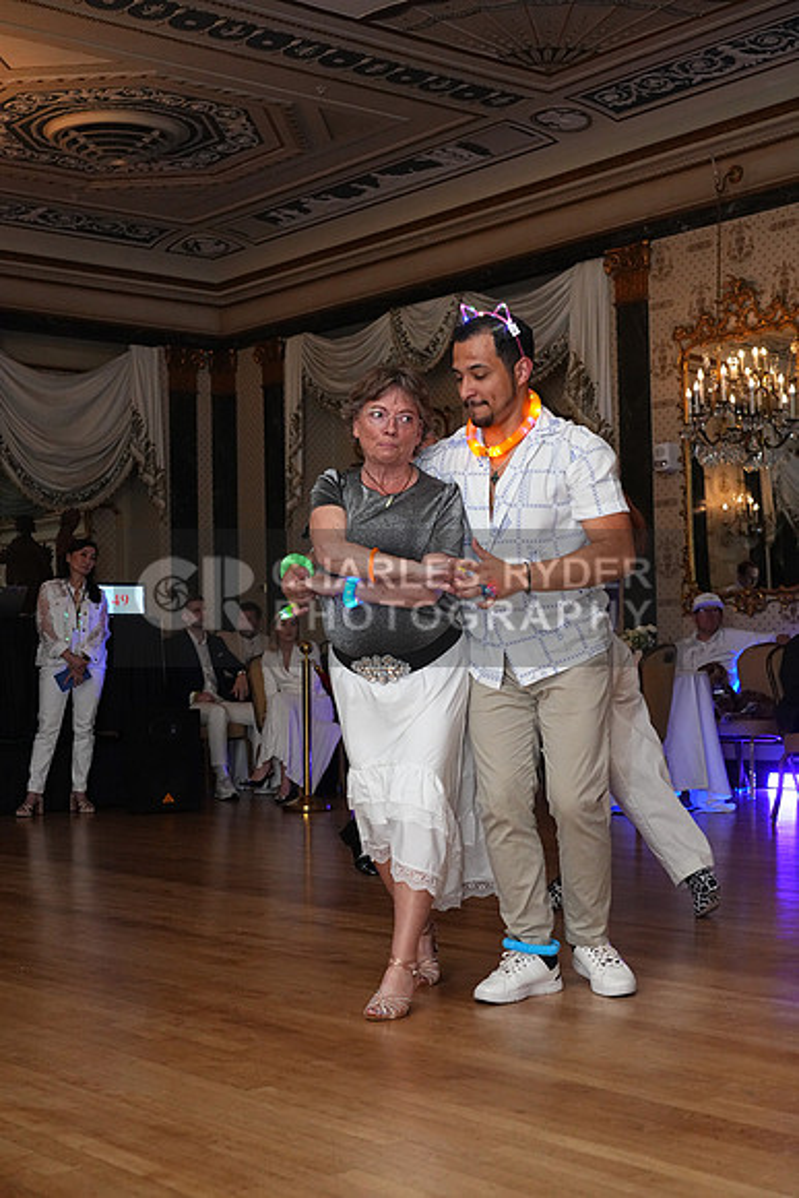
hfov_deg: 28.1
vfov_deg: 41.1
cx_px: 400
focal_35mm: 48
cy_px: 599
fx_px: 1597
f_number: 5
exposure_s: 1/200
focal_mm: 48
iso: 5000
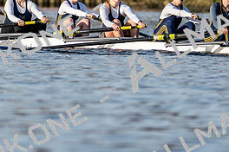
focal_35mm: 858
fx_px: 5457
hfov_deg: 2.4
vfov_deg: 1.6
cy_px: 12
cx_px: 54
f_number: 6.3
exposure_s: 1/2000
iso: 500
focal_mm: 391
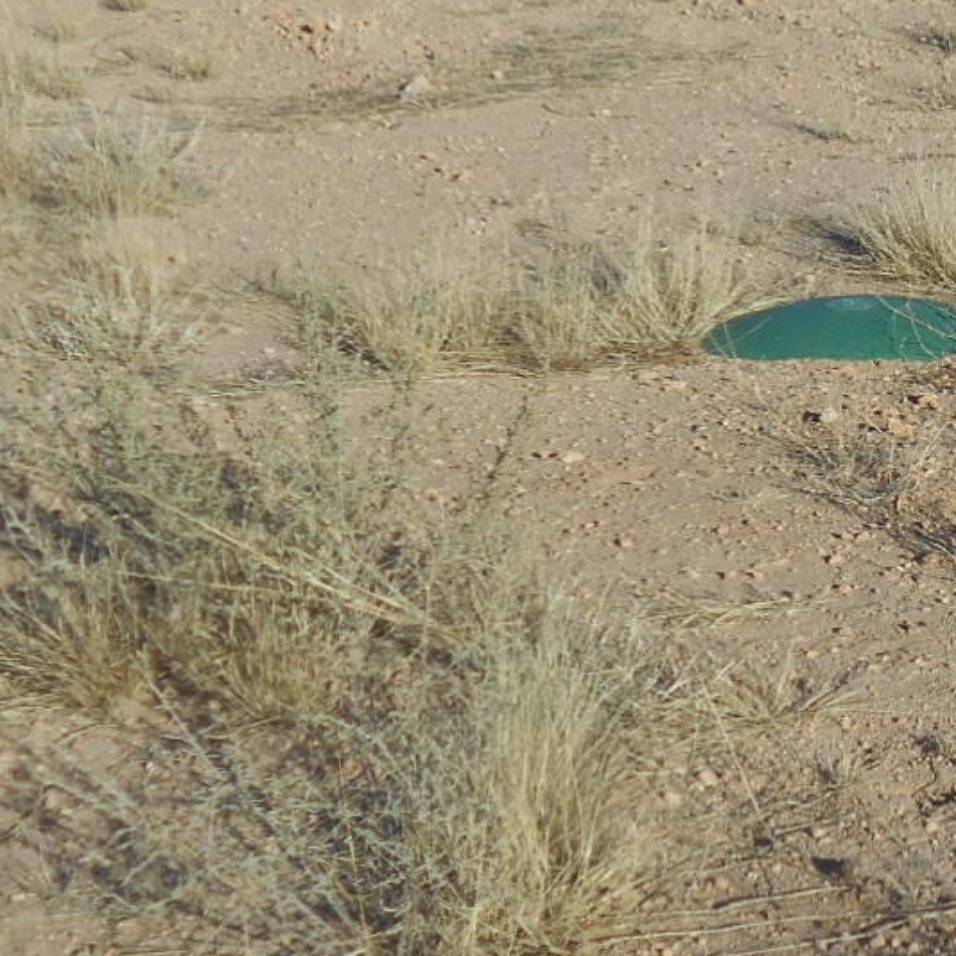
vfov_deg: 13.4
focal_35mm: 130
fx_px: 4062
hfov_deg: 13.2
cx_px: 1012
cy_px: 395
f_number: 4.5
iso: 80
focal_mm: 8.8
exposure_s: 1/1000
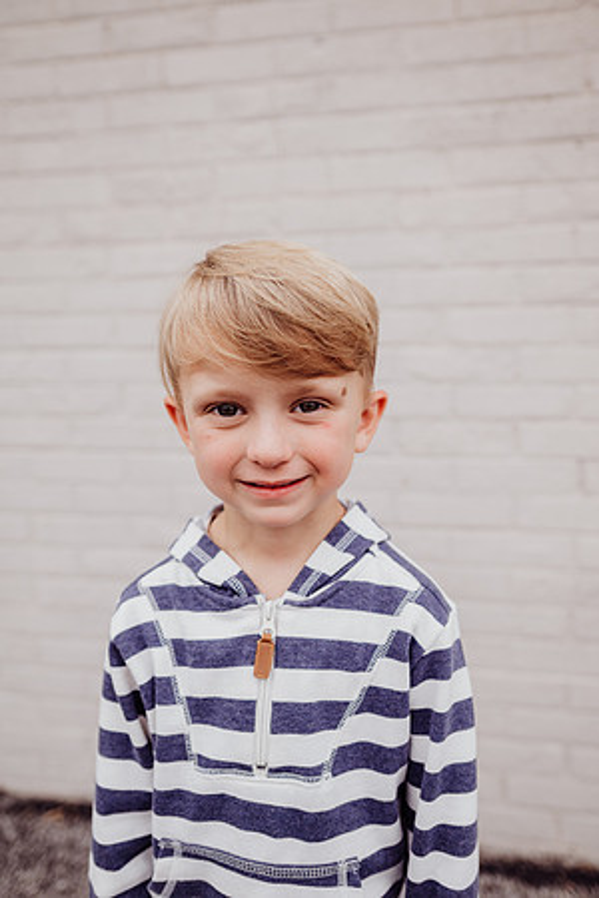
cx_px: 300
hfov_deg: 53.1
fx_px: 599
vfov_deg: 73.7
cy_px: 449
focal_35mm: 24
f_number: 2.5
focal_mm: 24
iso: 200
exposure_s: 1/200
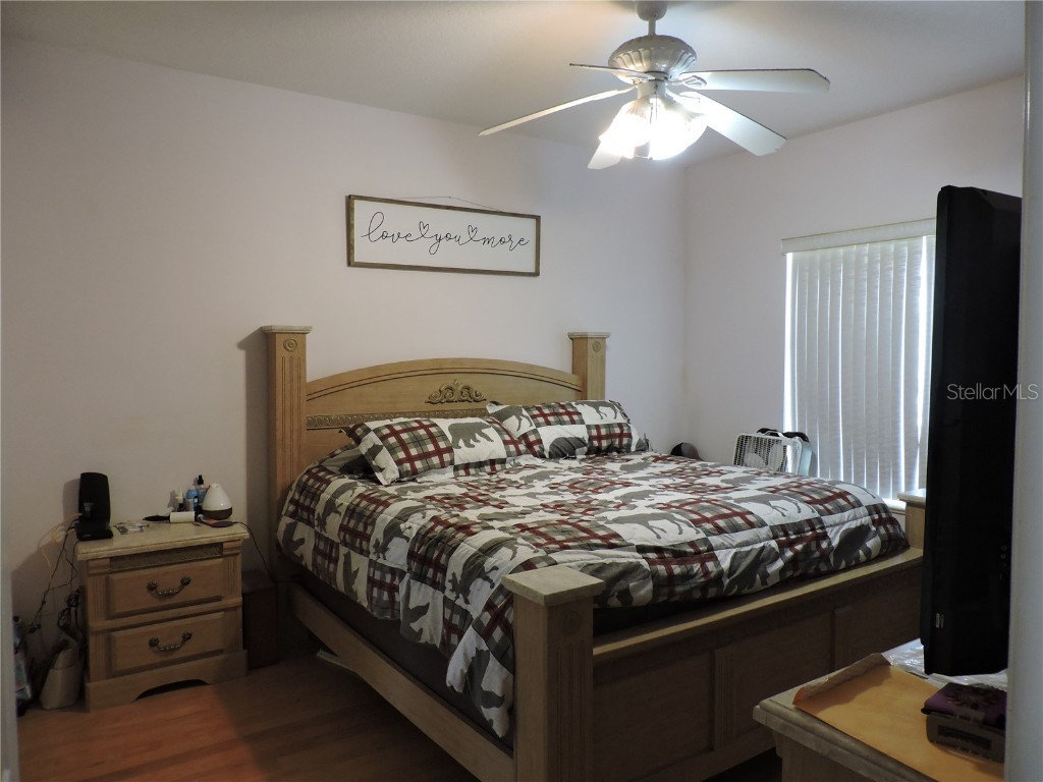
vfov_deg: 56.8
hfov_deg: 71.6
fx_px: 723
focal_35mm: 24
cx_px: 522
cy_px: 391
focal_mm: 4.3
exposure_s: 1/25
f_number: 3
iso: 400
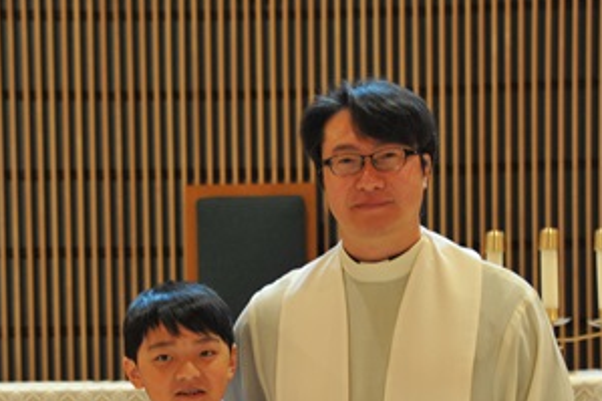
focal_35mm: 150
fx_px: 2507
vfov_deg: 9.1
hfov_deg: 13.7
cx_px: 280
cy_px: 383
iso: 1600
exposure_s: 1/13
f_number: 5.6
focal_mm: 70
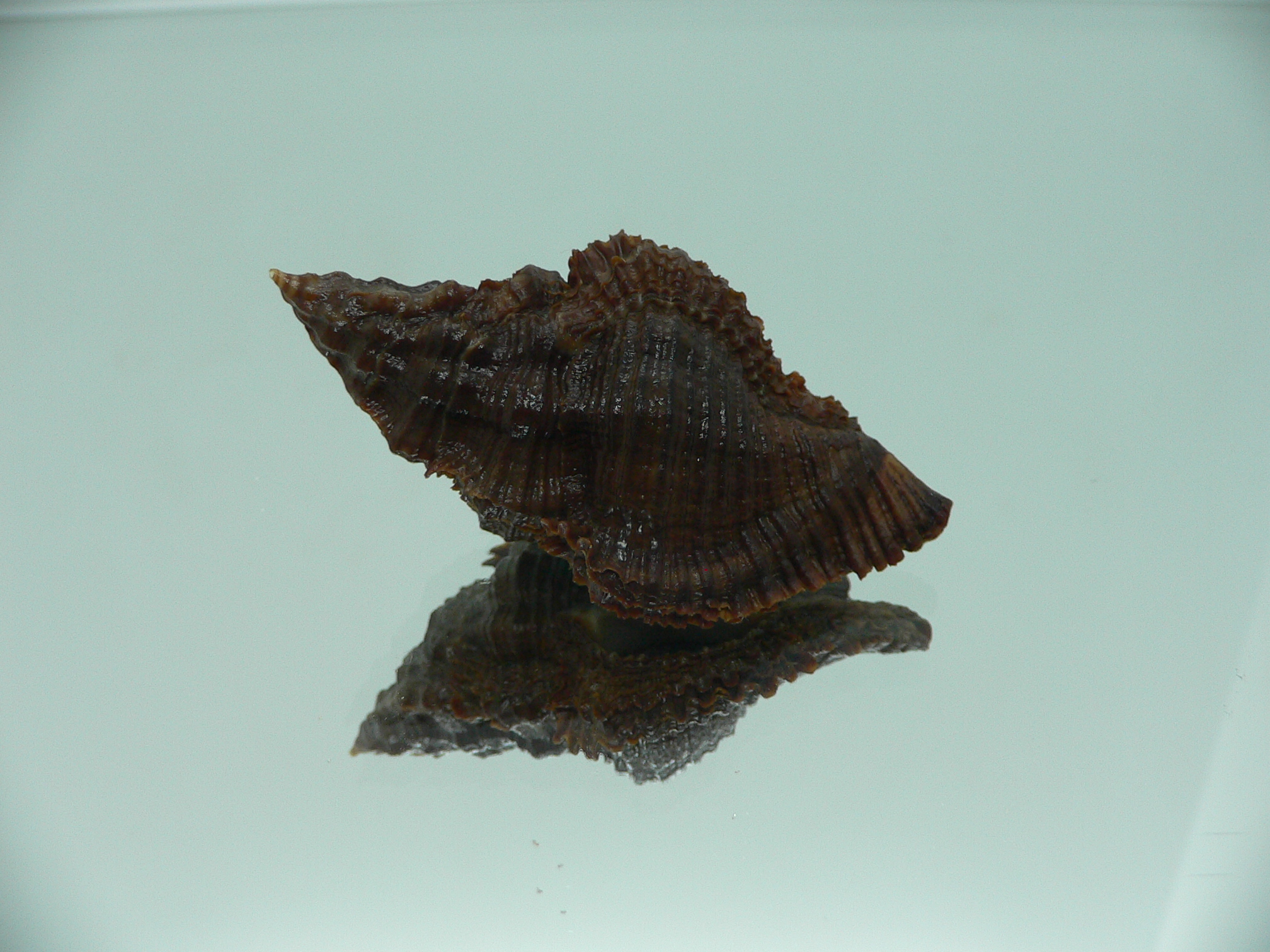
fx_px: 1284
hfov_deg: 52.6
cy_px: 476
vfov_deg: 40.7
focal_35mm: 35
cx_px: 635
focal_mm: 4.6
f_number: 2.8
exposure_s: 1/60
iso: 100
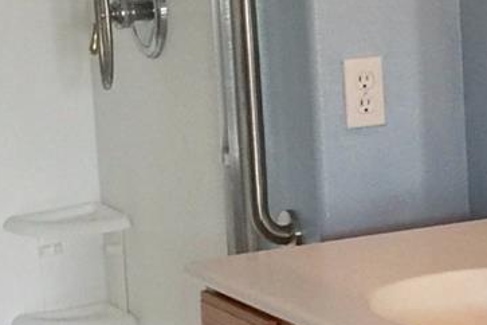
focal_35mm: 166
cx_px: 655
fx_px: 2245
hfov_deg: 12.0
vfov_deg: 8.3
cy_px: 73
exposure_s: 1/30
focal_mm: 4.15
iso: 40
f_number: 2.2
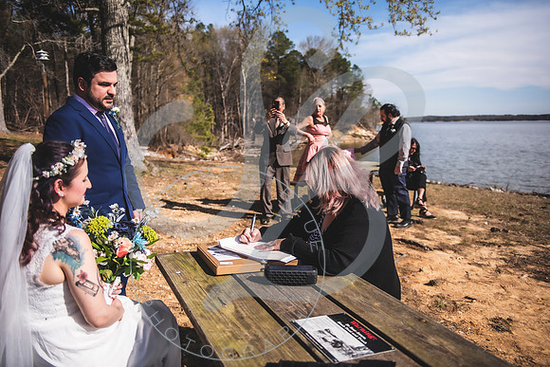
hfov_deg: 63.6
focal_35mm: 29
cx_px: 275
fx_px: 443
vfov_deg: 45.0
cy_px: 184
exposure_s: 1/2500
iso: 100
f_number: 2.8
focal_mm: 29
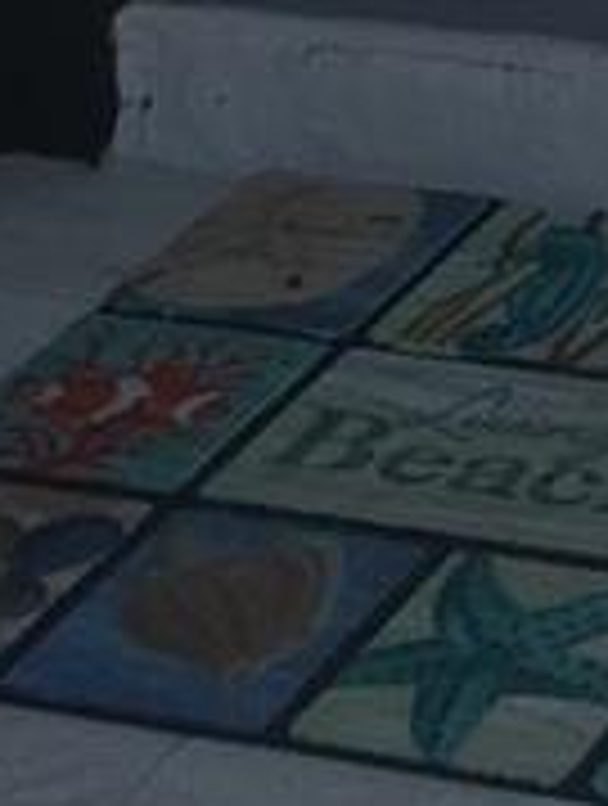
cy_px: -1837
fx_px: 4527
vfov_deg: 8.2
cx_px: 1788
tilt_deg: -2.5
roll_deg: +0.9
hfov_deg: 6.9
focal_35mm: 194
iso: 32
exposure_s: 1/534
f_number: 2.2
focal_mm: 4.15
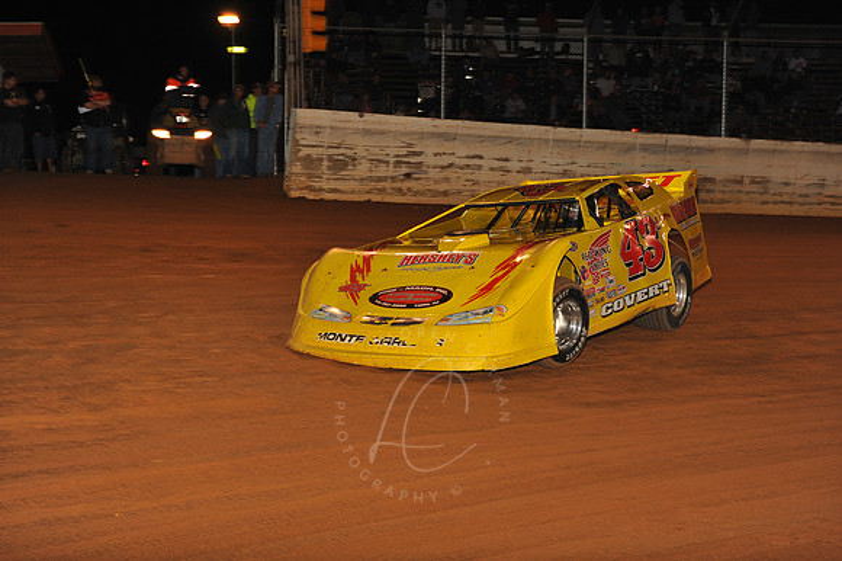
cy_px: 280
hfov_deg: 28.9
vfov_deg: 19.4
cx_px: 421
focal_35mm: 70
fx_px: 1636
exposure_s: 1/320
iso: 800
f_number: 7.1
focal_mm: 70
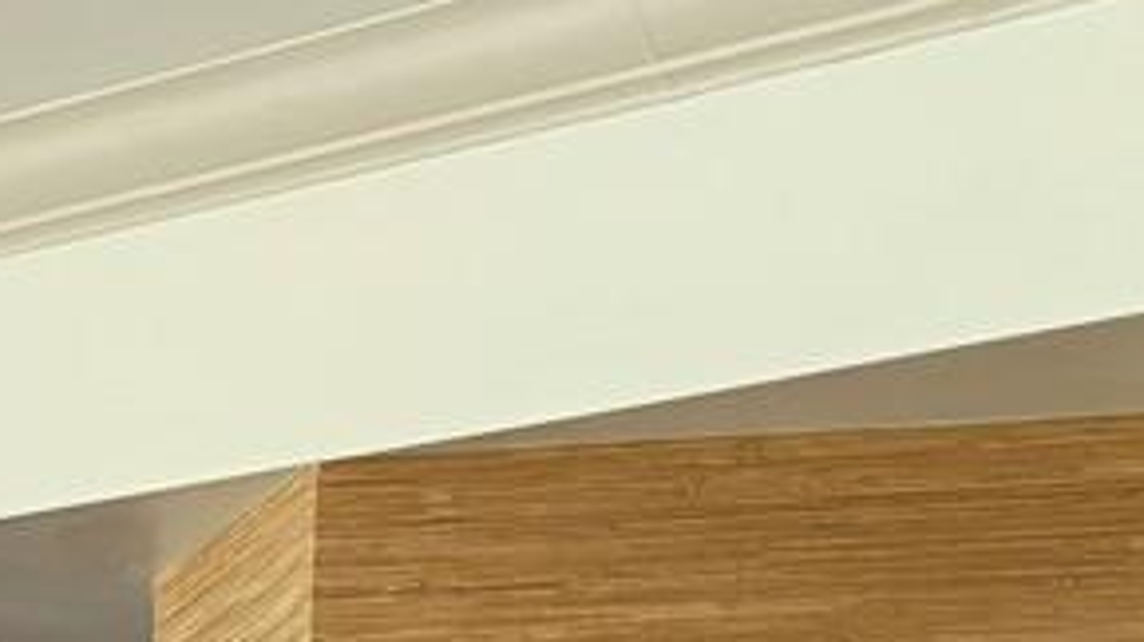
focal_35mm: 157
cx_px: -1354
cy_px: 1775
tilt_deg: -3.6
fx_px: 4759
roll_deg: +0.1
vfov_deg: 7.1
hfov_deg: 11.8
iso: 125
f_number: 1.6
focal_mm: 5.96
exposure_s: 1/97
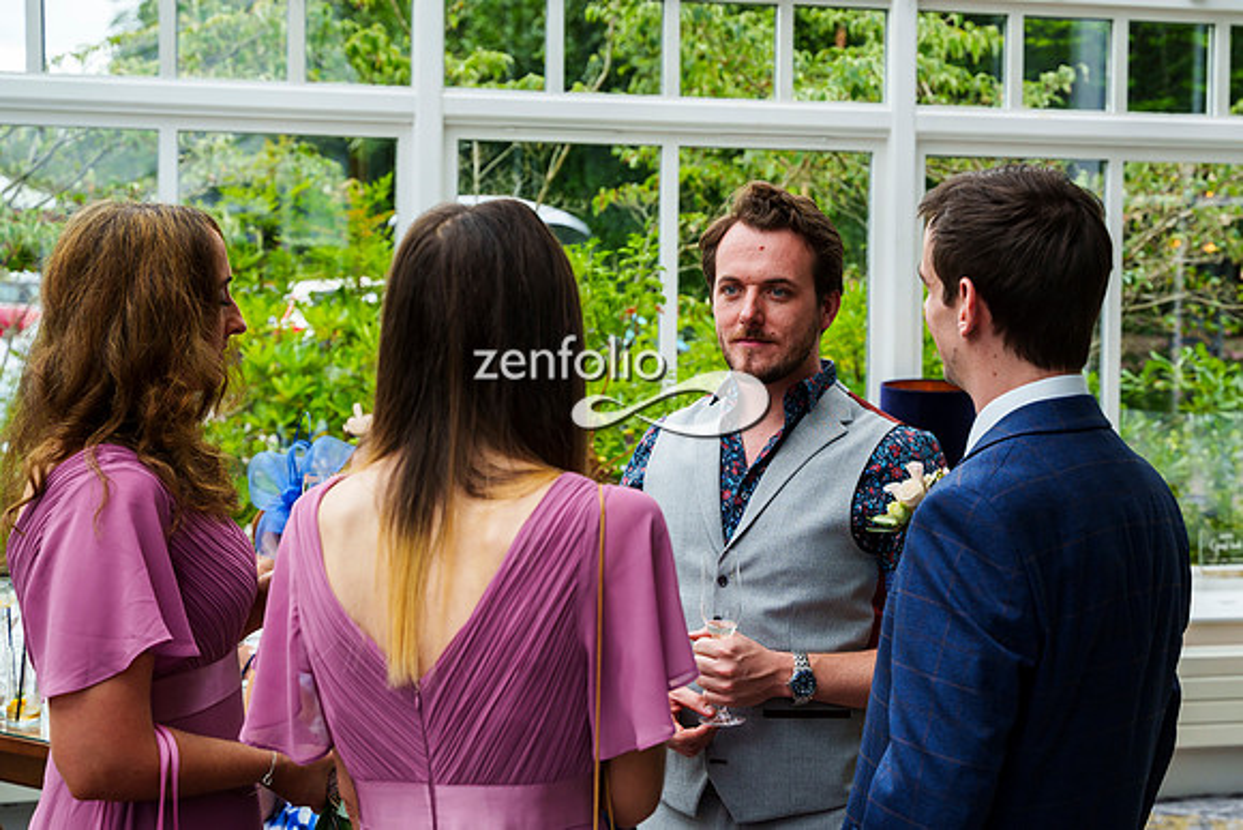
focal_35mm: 59
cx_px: 777
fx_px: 2028
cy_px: 311
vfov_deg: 23.1
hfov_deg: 33.9
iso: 320
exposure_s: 1/500
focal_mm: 47
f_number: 4.5
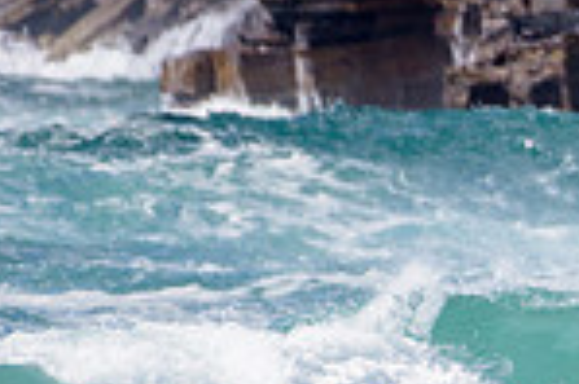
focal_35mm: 2385
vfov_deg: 0.6
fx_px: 38316
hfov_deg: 0.9
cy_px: 400
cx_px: 1300
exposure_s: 1/2000
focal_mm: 500
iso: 100
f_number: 5.6
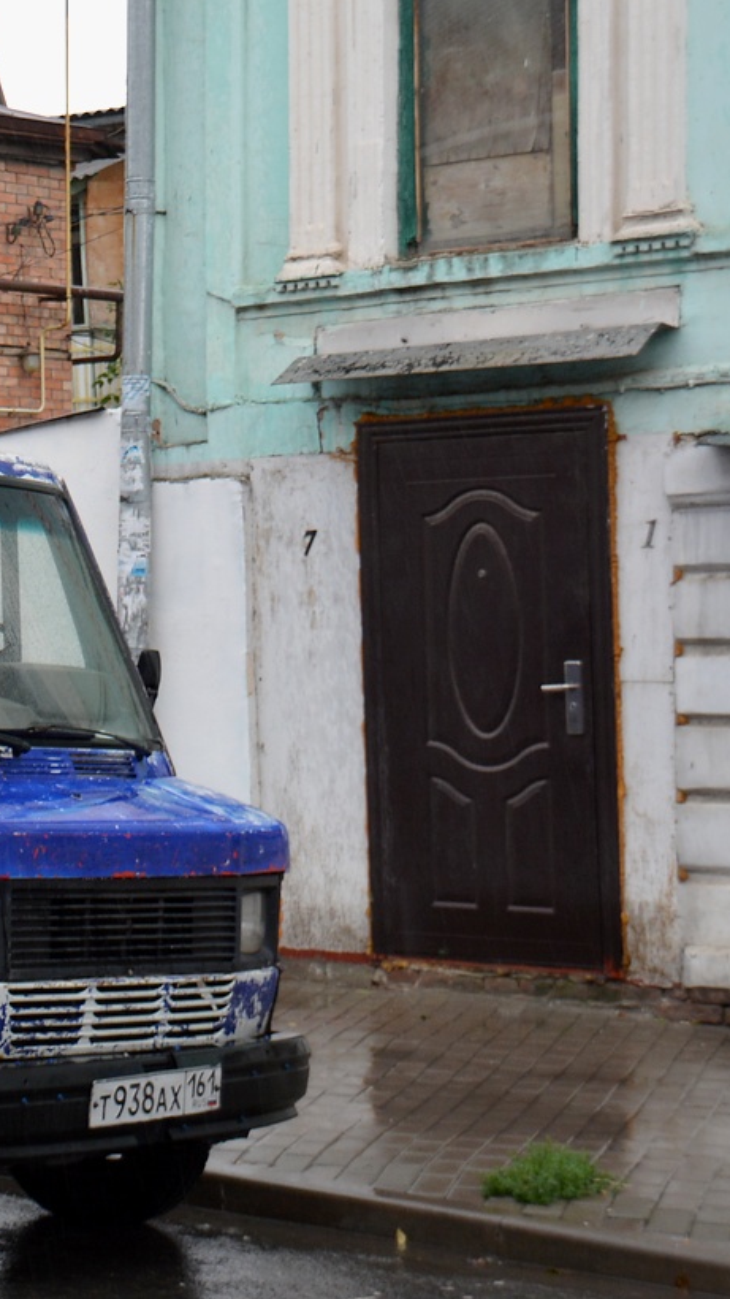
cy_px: 627
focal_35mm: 92
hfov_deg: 12.5
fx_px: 3167
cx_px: -377
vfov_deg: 23.2
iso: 400
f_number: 5
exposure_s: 1/100
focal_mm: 32
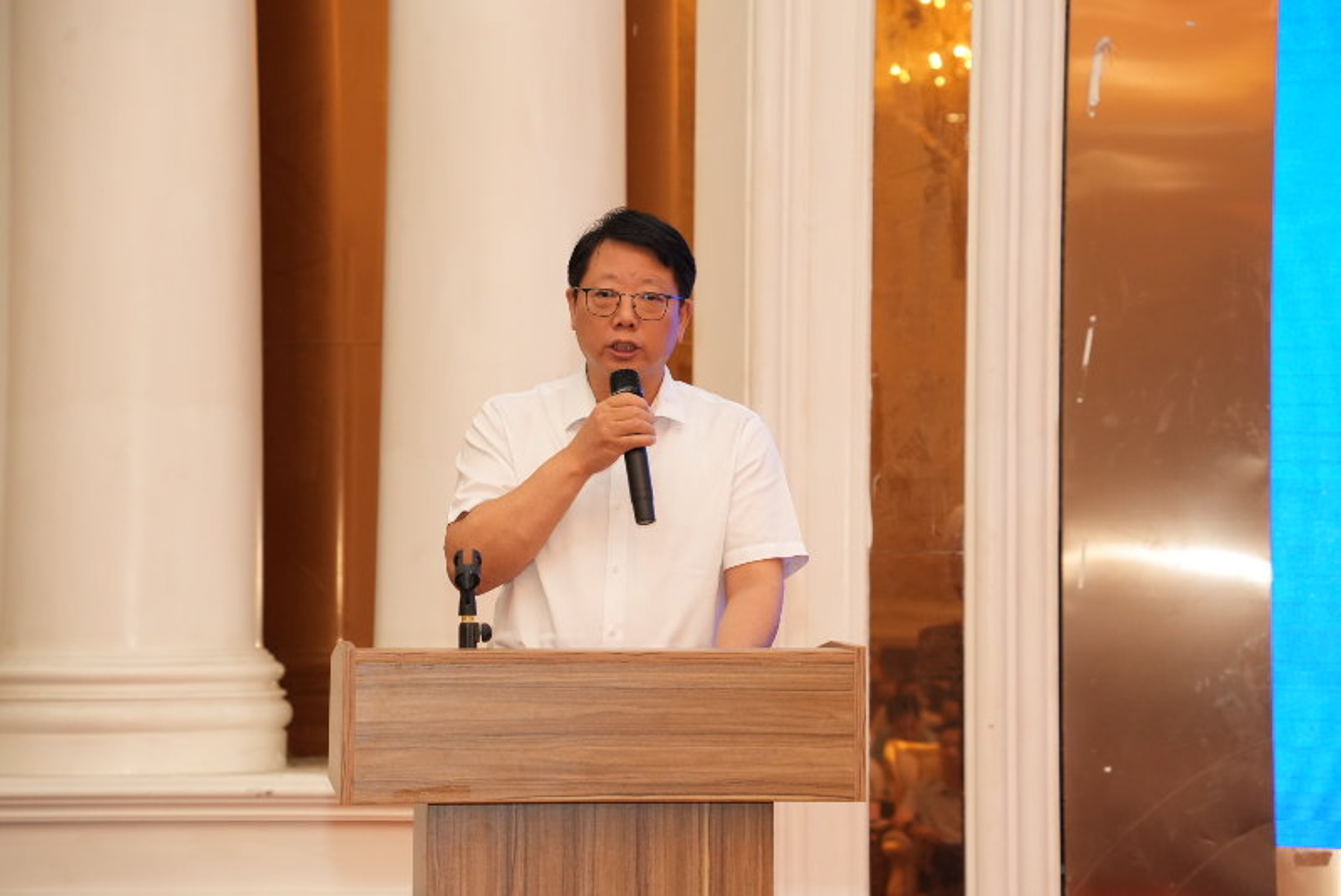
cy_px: 448
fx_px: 4138
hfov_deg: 18.4
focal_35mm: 111
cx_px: 670
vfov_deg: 12.4
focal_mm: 111
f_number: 6.3
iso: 3200
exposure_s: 1/80
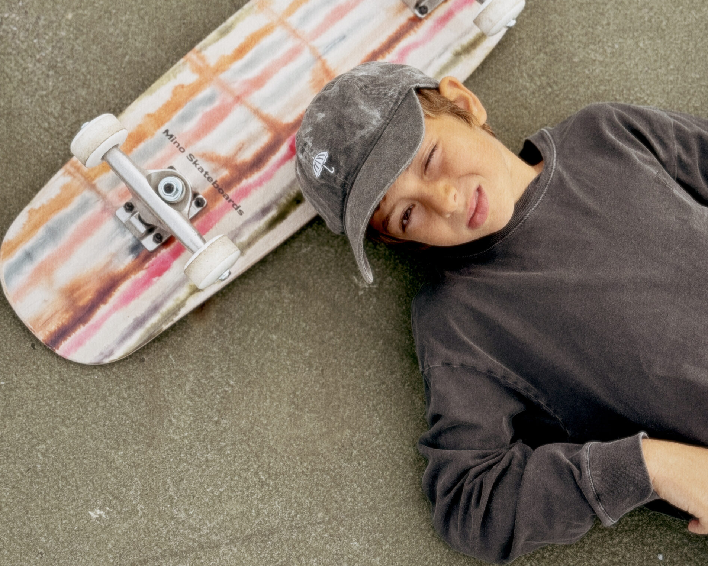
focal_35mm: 63
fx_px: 1320
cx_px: 352
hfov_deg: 30.0
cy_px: 182
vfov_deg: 24.1
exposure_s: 1/1883
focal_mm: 6.76
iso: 80
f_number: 1.78
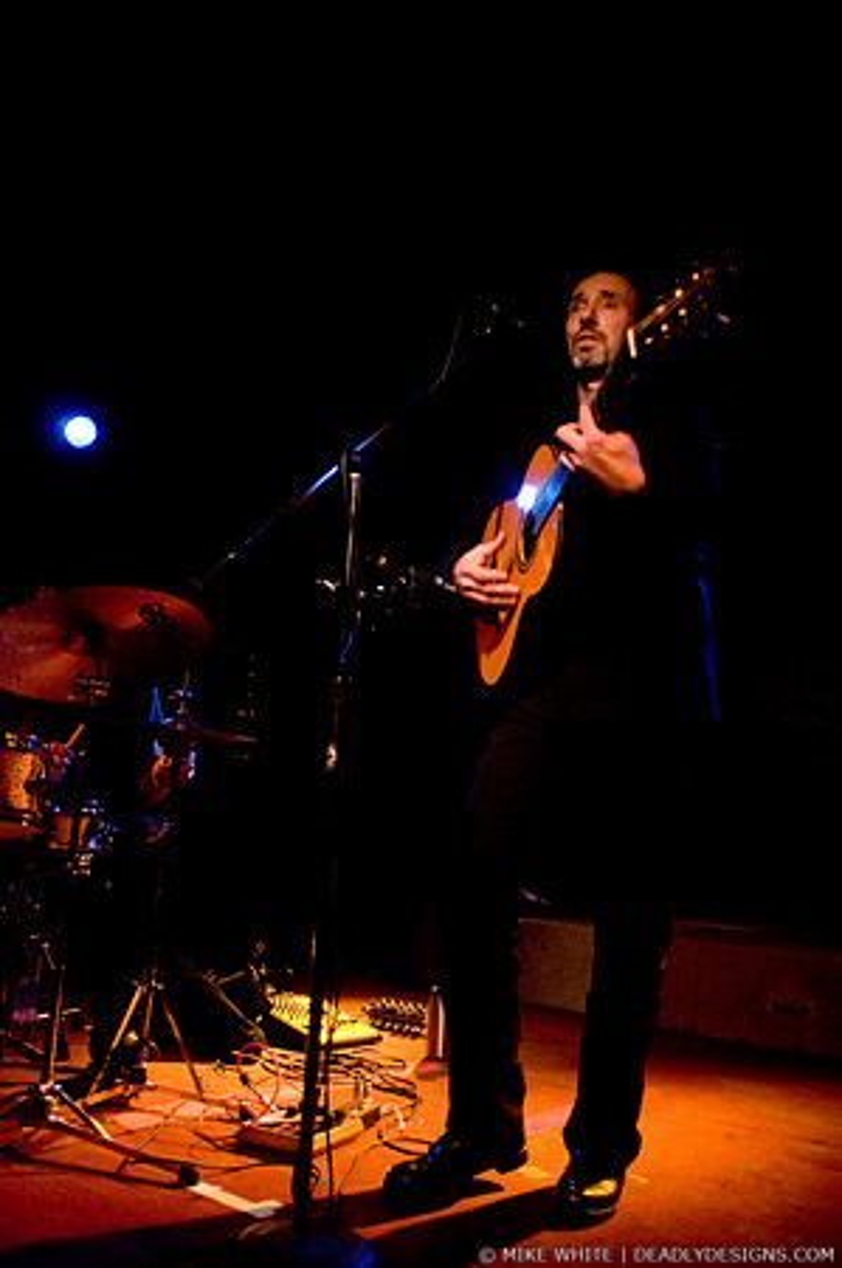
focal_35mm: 30
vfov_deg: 62.0
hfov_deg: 43.5
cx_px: 421
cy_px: 634
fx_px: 1055
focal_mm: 20
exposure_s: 1/60
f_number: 2.8
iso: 800
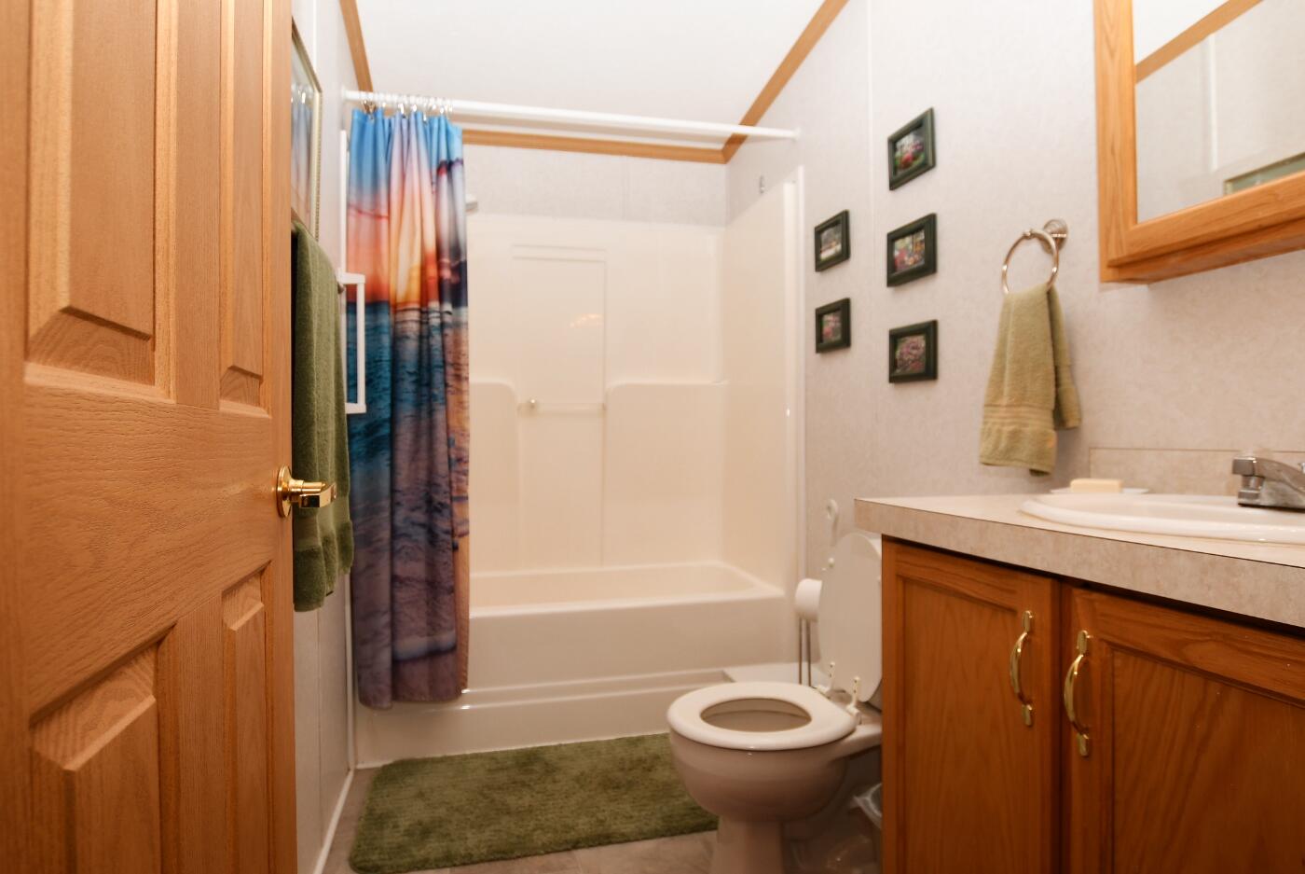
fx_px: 726
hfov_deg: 83.9
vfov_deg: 62.1
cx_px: 652
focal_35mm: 20
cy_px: 437
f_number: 4
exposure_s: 1/60
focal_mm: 10
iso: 100
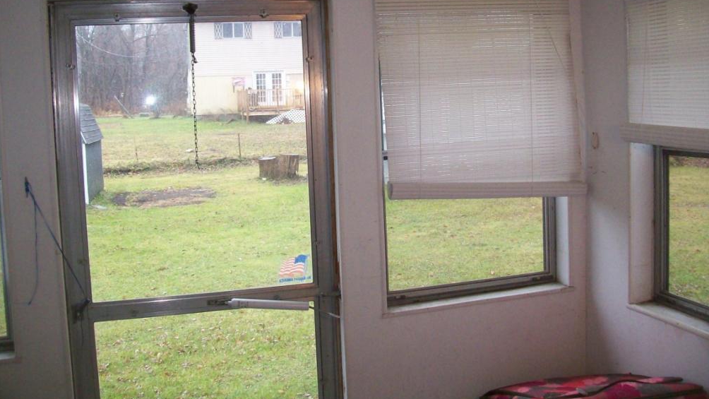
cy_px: 137
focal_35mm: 40
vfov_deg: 29.5
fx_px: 752
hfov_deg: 50.5
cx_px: 348
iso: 200
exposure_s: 1/67
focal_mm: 6
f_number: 2.7
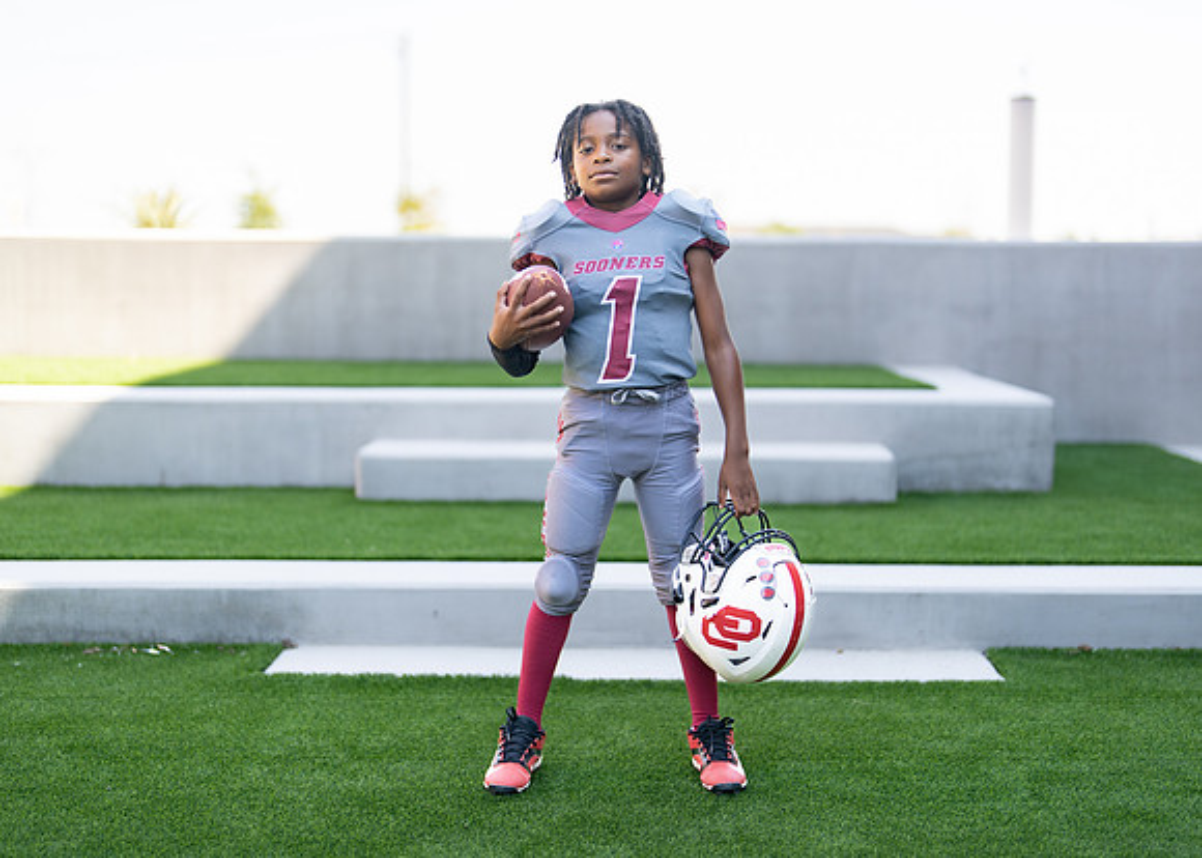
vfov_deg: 25.8
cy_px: 438
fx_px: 1873
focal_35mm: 55
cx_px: 630
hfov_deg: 35.6
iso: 100
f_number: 1.2
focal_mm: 50
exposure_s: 1/1600
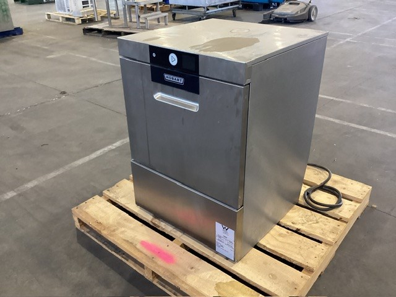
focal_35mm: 31
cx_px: 198
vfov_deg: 45.4
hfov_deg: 58.4
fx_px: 355
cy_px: 148
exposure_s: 1/60
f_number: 2.4
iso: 320
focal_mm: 3.3
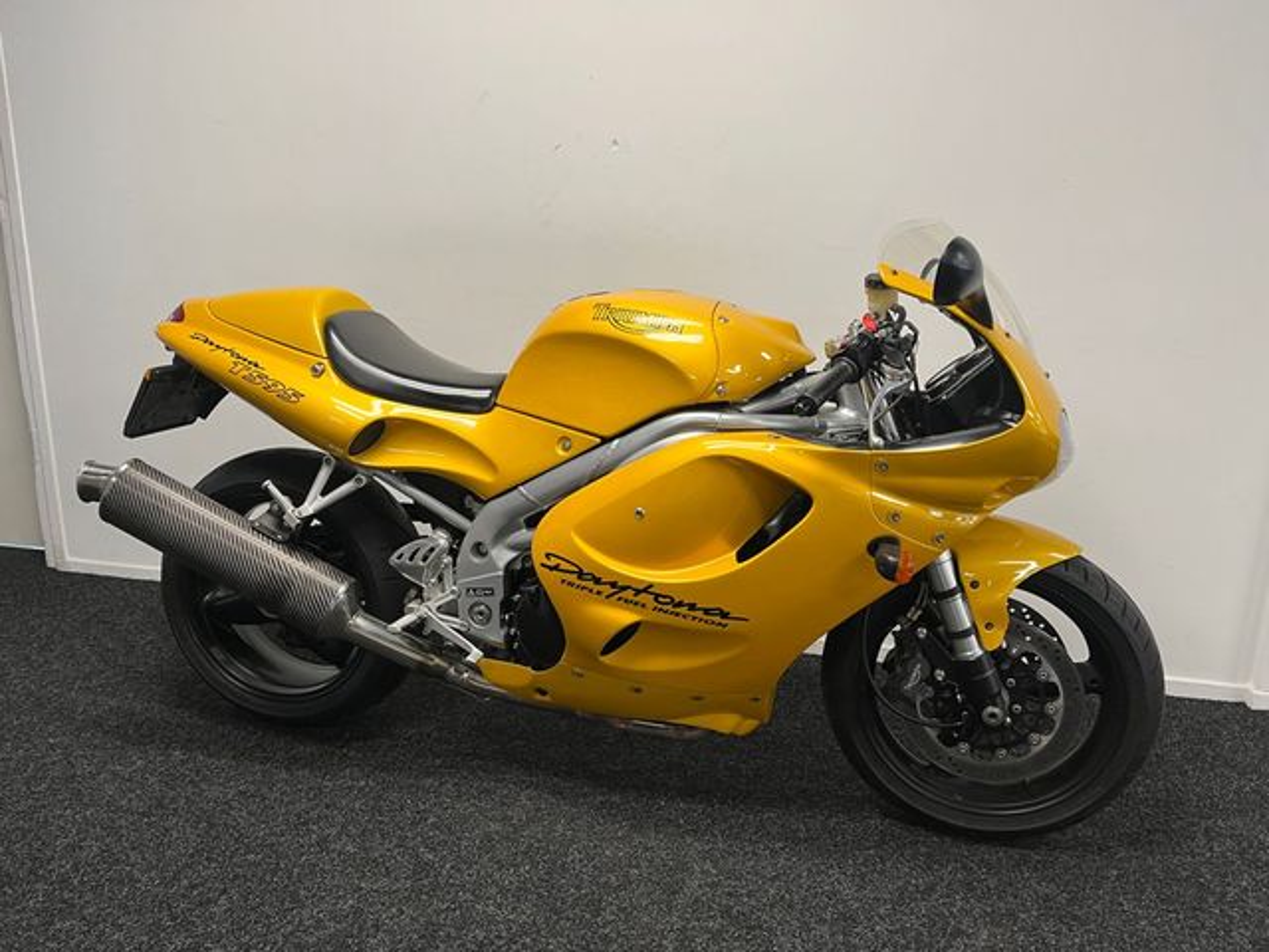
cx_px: 634
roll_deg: -1.6
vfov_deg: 53.1
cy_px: 476
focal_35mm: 26
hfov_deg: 67.3
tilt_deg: -14.5
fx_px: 953
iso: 80
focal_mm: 5.1
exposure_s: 1/50
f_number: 1.6
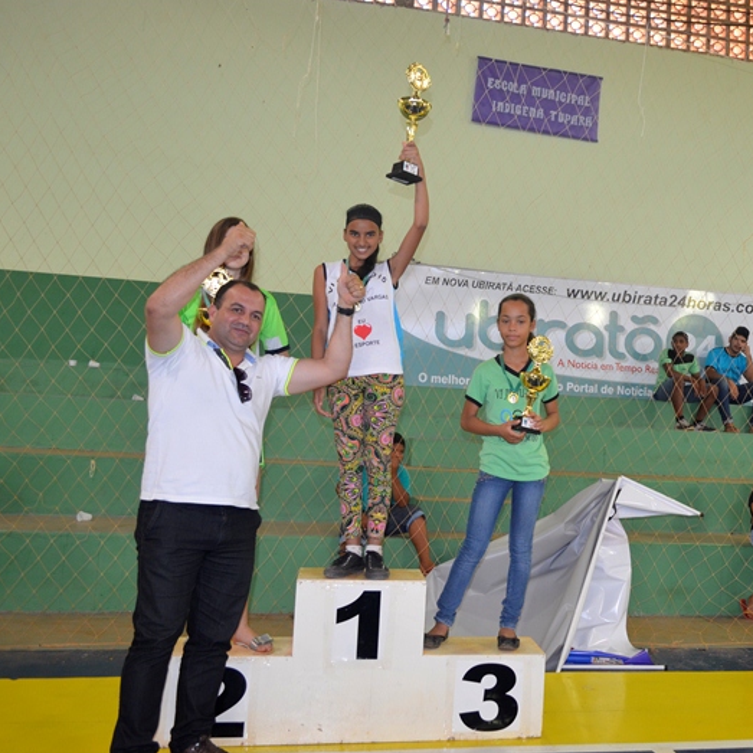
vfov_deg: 47.2
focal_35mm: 35
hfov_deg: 46.2
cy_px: 373
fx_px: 861
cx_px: 527
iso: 800
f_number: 3.5
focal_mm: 18
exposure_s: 1/60
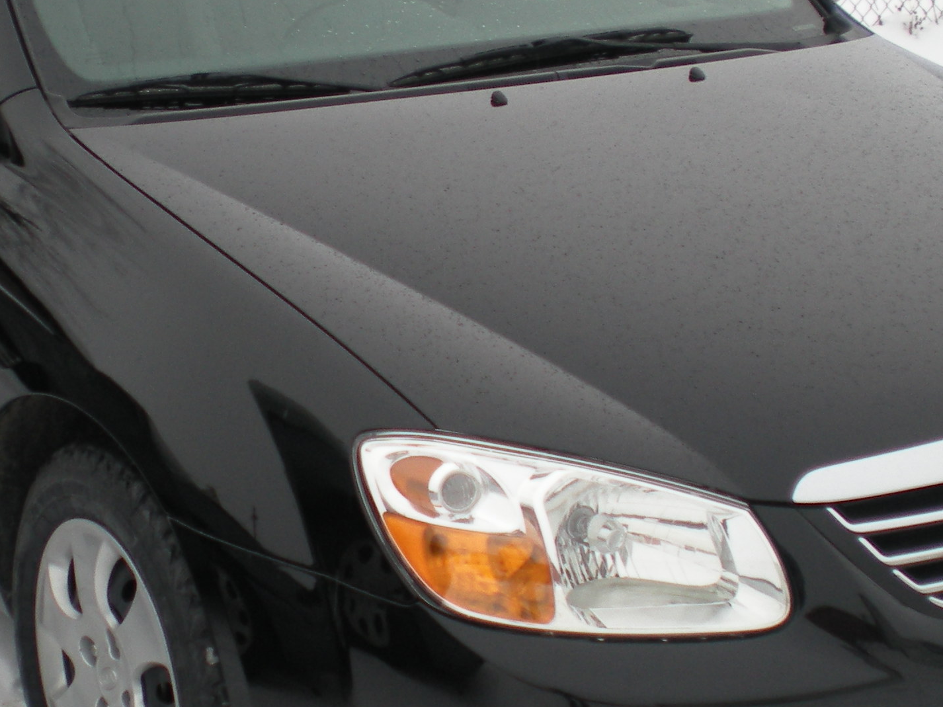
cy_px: 345
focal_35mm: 87
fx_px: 2370
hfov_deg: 22.5
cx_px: 401
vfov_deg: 17.0
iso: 64
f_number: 3.1
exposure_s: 1/143
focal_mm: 6.3
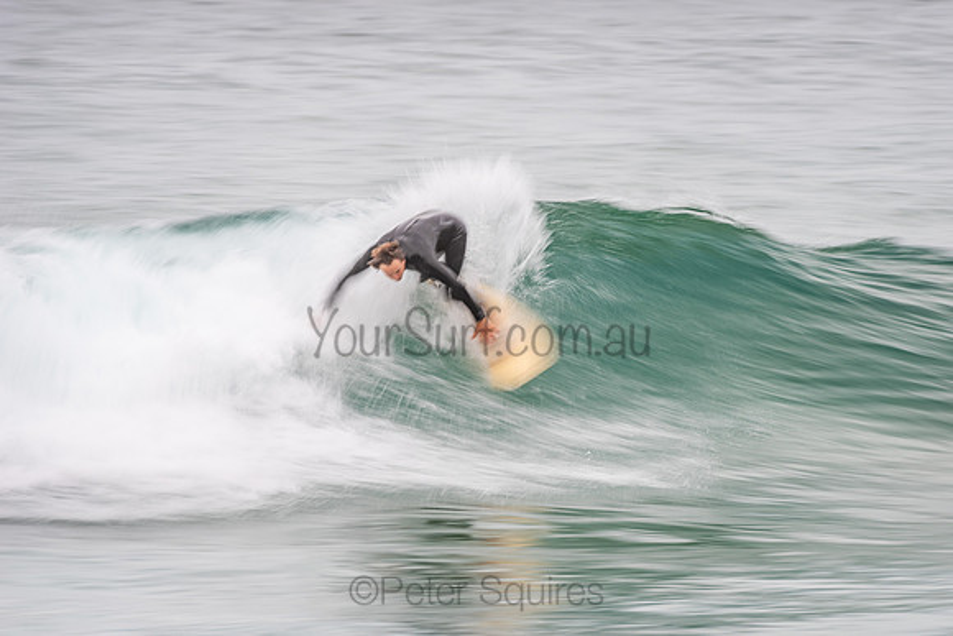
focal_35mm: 500
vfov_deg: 2.8
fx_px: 13239
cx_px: 476
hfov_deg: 4.1
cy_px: 318
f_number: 10
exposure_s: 1/20
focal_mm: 500
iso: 64
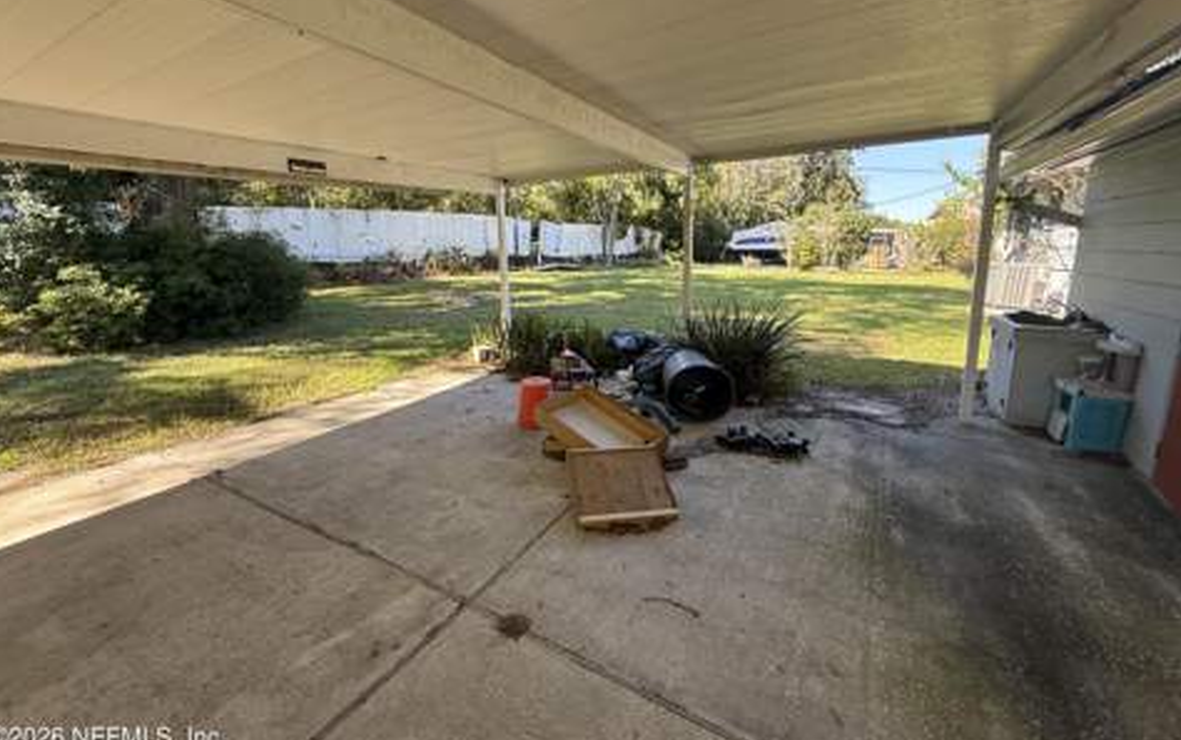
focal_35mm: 15
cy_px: 328
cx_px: 586
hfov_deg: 101.4
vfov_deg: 74.6
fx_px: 483
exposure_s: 1/176
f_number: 2.2
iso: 64
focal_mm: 2.22
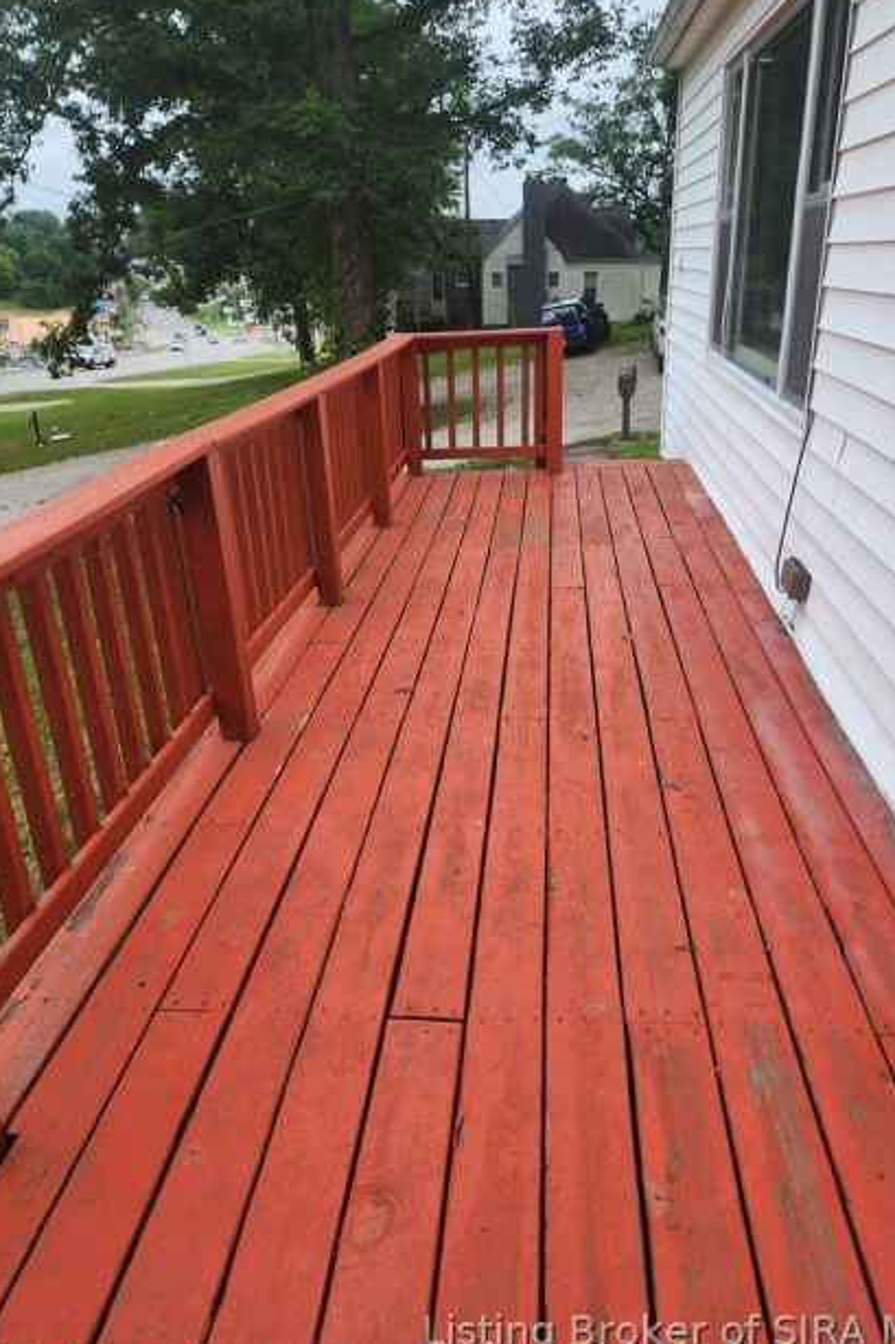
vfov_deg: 69.4
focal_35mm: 26
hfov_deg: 49.5
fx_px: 970
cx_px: 468
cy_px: 634
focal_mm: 5.4
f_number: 1.8
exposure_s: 1/657
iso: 20
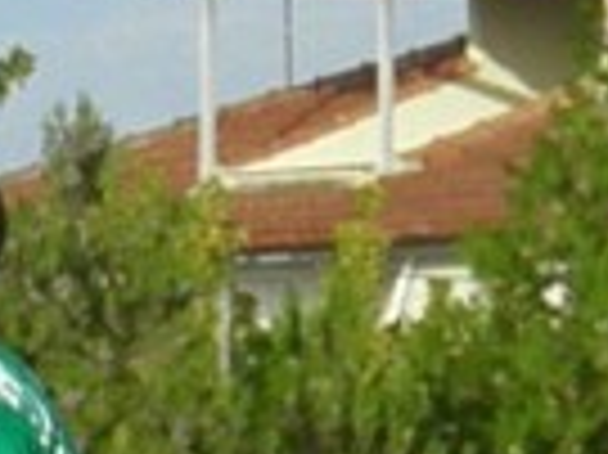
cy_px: 542
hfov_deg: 1.4
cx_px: -788
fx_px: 24638
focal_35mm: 1404
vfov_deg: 1.1
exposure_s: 1/1250
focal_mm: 51.5
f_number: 6.8
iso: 500
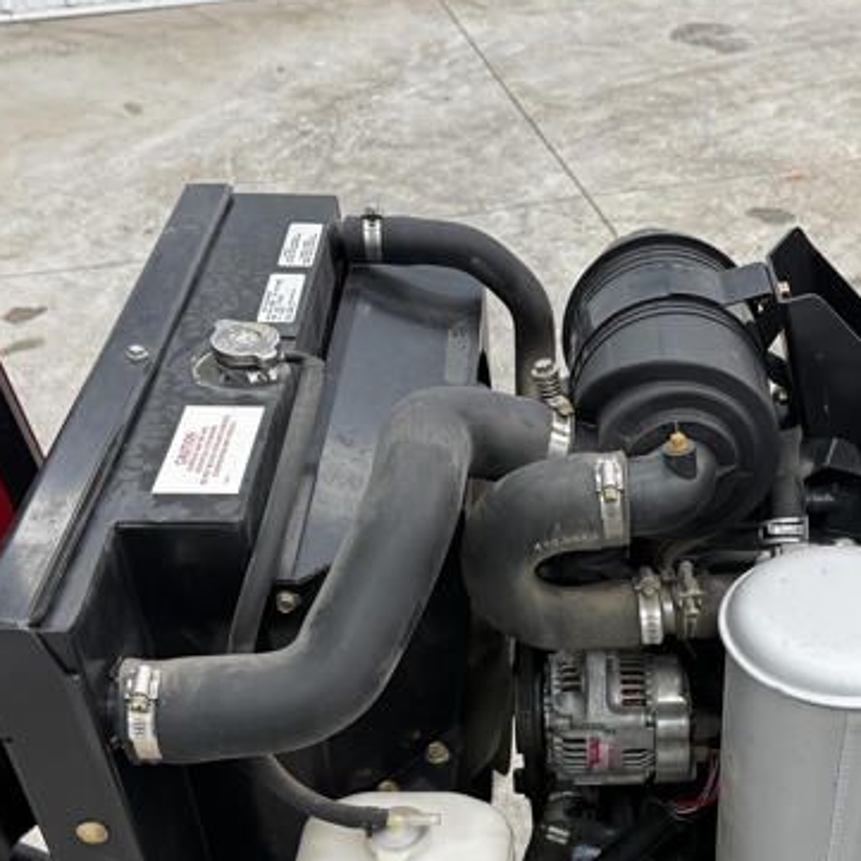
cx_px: 639
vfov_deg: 35.0
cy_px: 682
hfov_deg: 35.3
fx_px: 1323
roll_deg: -1.6
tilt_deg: -42.7
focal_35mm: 47
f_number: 1.78
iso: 160
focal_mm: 6.76
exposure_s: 1/120
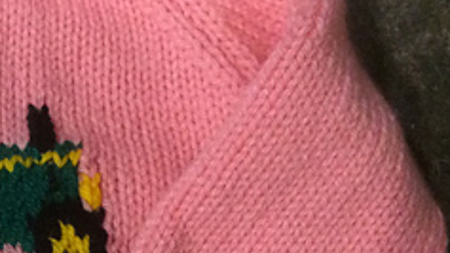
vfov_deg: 12.8
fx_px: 1121
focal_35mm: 94
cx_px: -13
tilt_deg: -79.0
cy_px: 226
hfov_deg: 21.8
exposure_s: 1/24
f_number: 2.4
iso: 250
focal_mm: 3.3
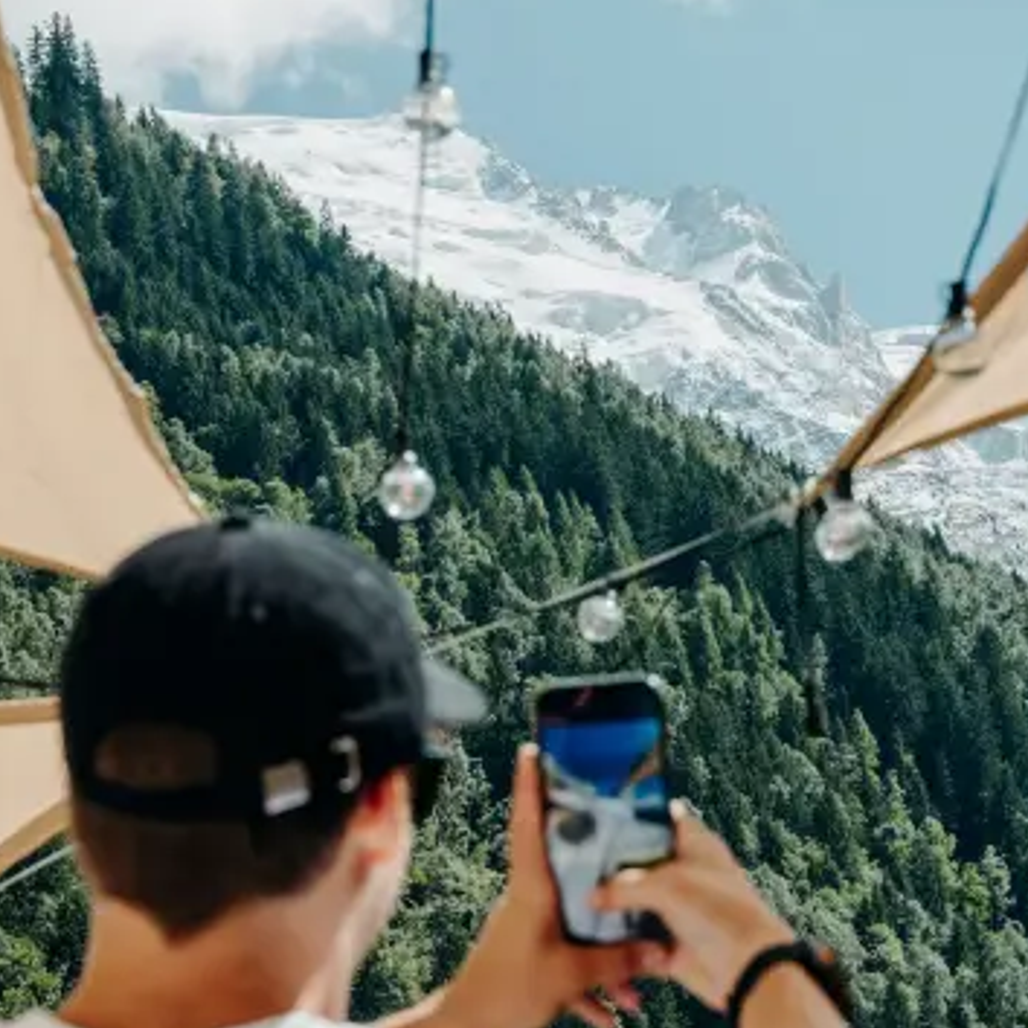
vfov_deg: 13.0
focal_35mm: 134
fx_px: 4502
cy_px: 714
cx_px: 665
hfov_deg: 13.0
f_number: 9
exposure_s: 1/1250
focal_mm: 62
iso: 500
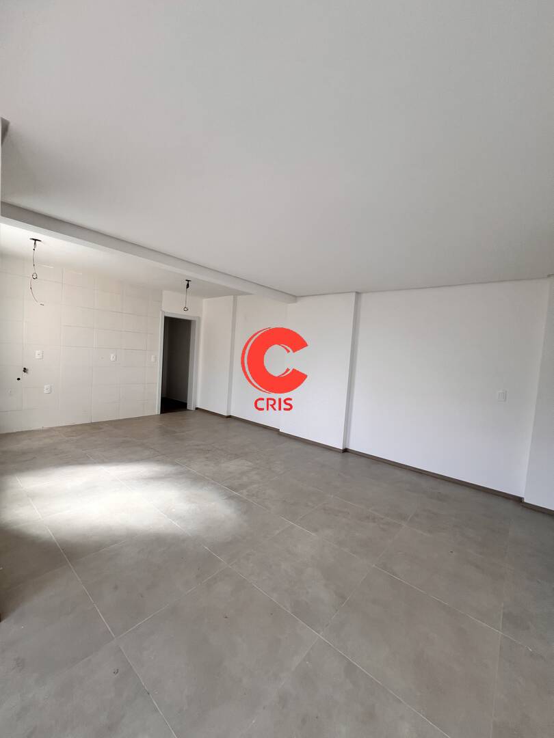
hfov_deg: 89.9
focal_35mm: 13
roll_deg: -3.6
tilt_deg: -2.9
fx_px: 277
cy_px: 369
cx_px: 277
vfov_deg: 106.2
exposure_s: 1/117
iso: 32
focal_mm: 1.57
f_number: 1.8
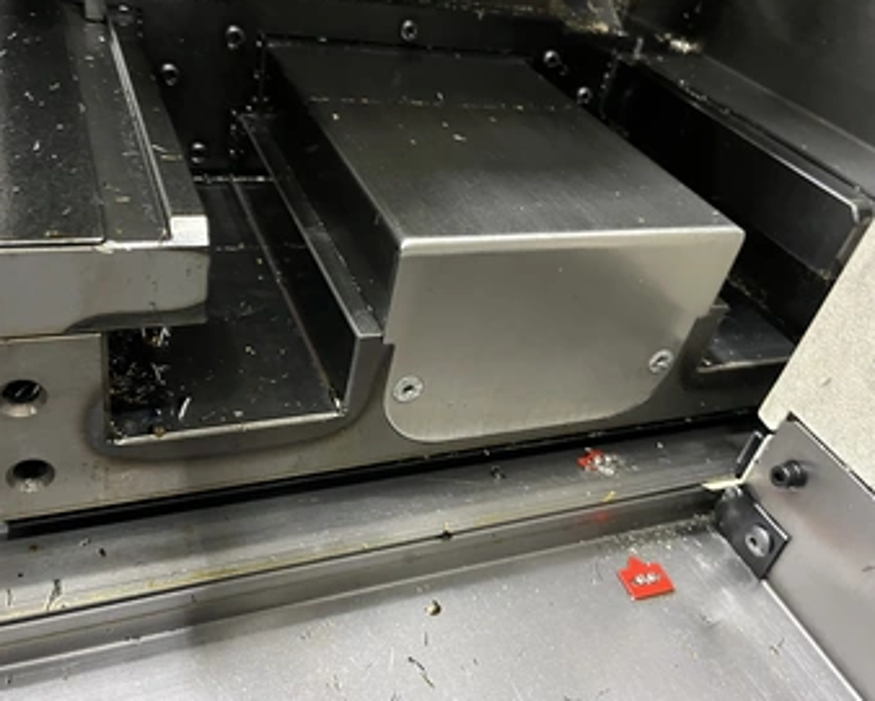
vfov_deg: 48.5
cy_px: 331
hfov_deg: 58.7
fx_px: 778
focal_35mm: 30
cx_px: 412
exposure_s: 1/30
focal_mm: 5.1
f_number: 1.6
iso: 640
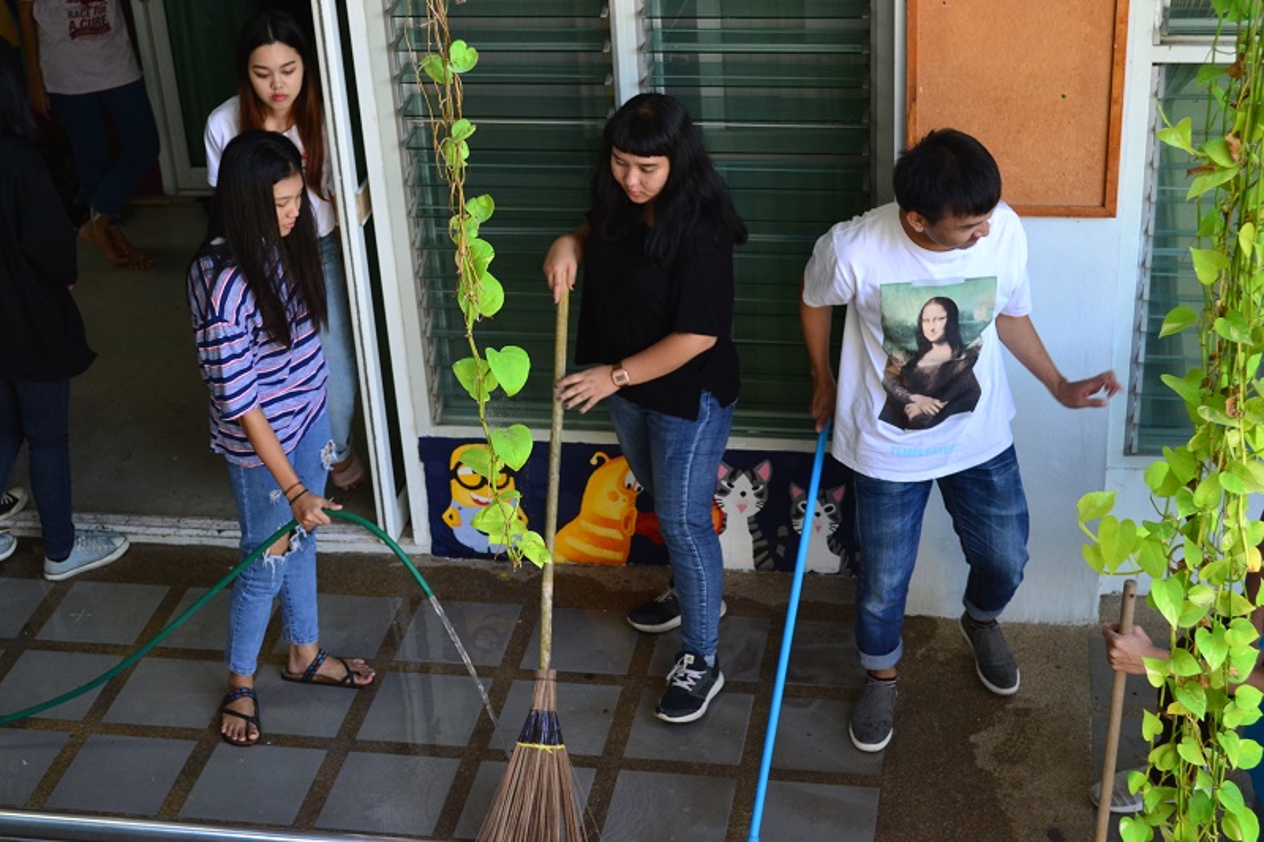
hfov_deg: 35.1
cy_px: 421
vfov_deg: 23.8
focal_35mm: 57
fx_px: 2001
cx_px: 632
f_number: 5.6
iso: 800
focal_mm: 38
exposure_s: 1/125
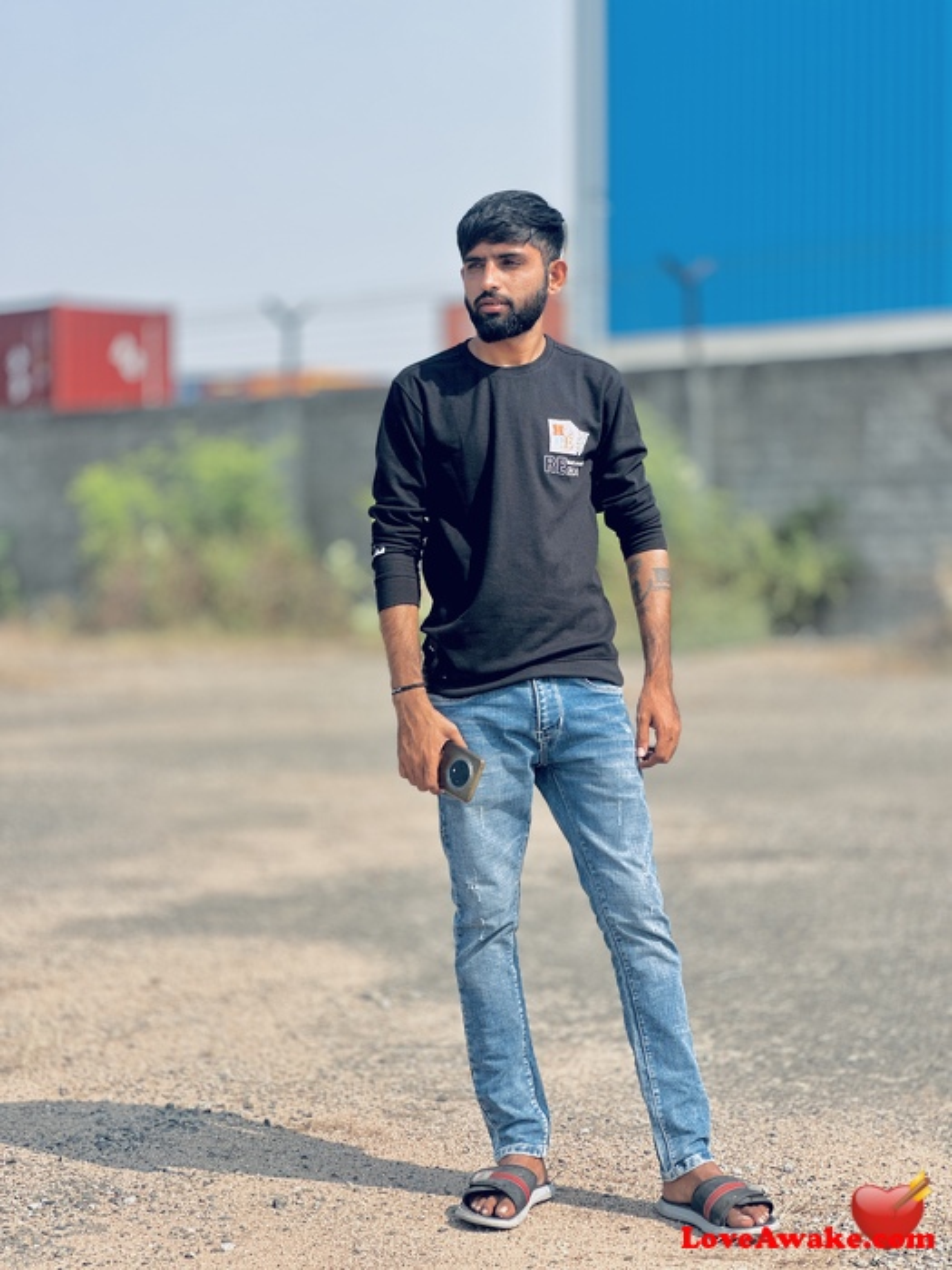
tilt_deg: +0.9
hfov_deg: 19.1
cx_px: 476
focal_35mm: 77
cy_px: 635
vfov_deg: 25.3
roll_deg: +1.0
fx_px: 2824
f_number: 2.8
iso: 32
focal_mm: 9
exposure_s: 1/550
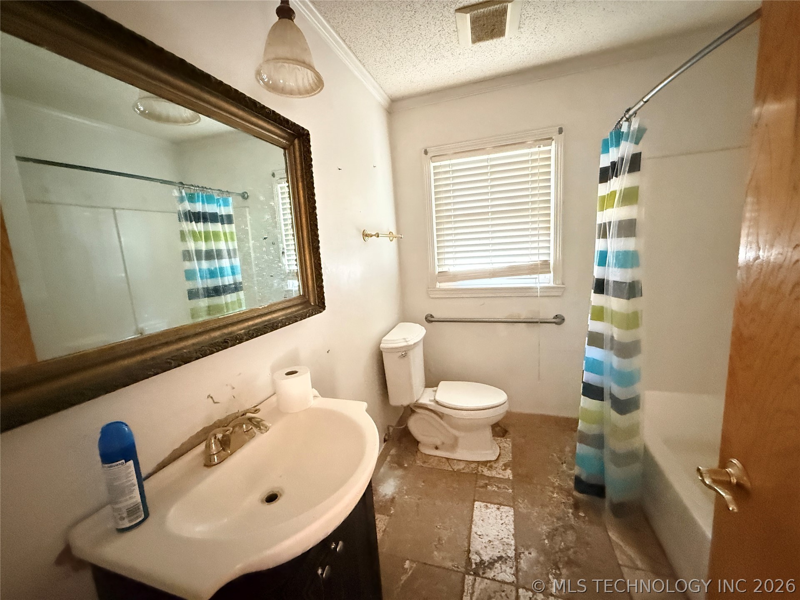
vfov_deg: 85.7
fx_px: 324
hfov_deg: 102.1
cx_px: 400
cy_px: 300
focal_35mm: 14
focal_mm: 2.22
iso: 1600
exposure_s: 1/31
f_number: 2.2
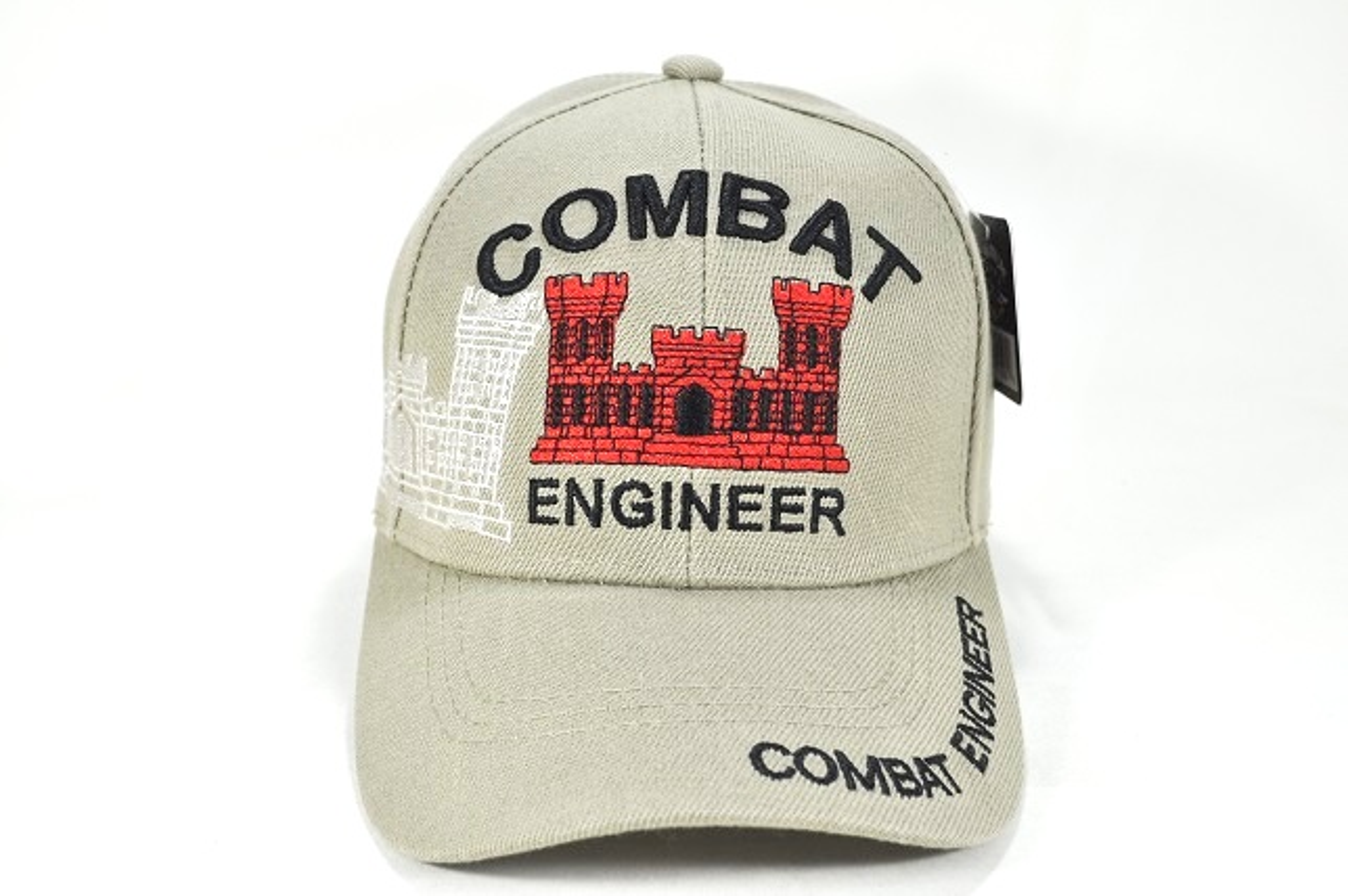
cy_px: 448
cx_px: 674
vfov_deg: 31.8
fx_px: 1571
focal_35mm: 42
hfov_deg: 46.4
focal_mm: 28
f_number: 6.3
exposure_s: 1/160
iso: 200
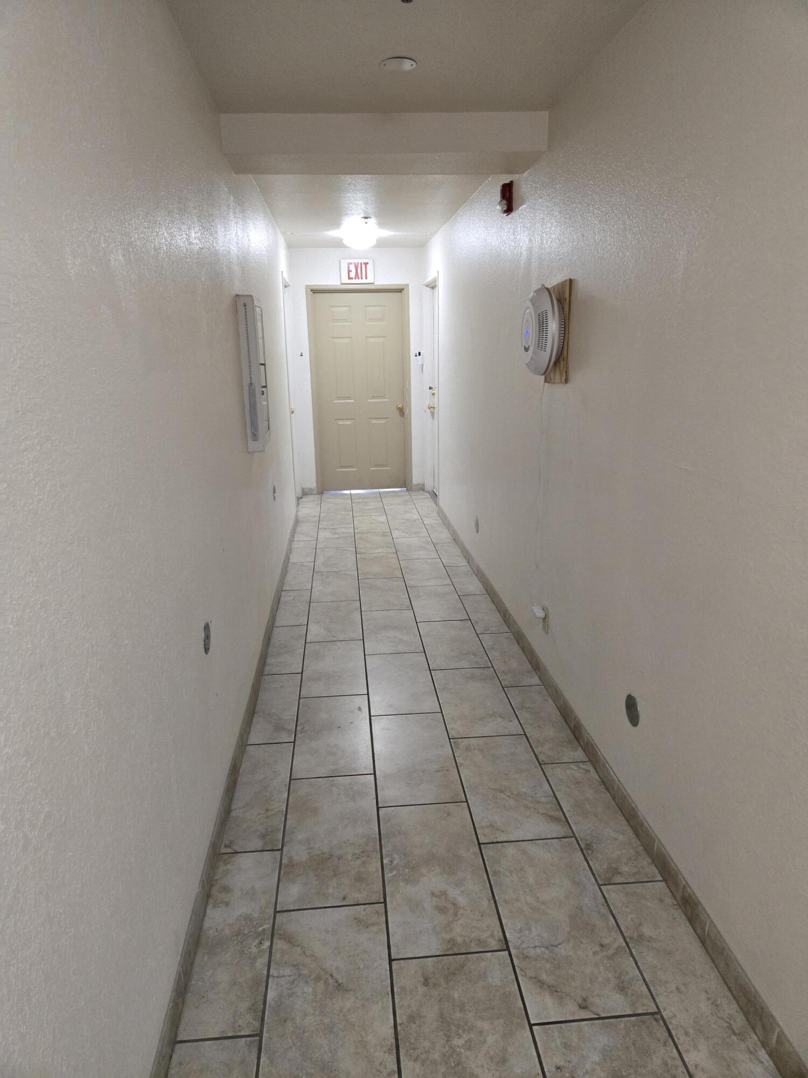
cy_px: 539
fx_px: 716
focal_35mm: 23
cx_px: 404
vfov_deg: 73.9
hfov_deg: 58.9
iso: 640
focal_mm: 5.4
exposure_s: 1/120
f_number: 1.8
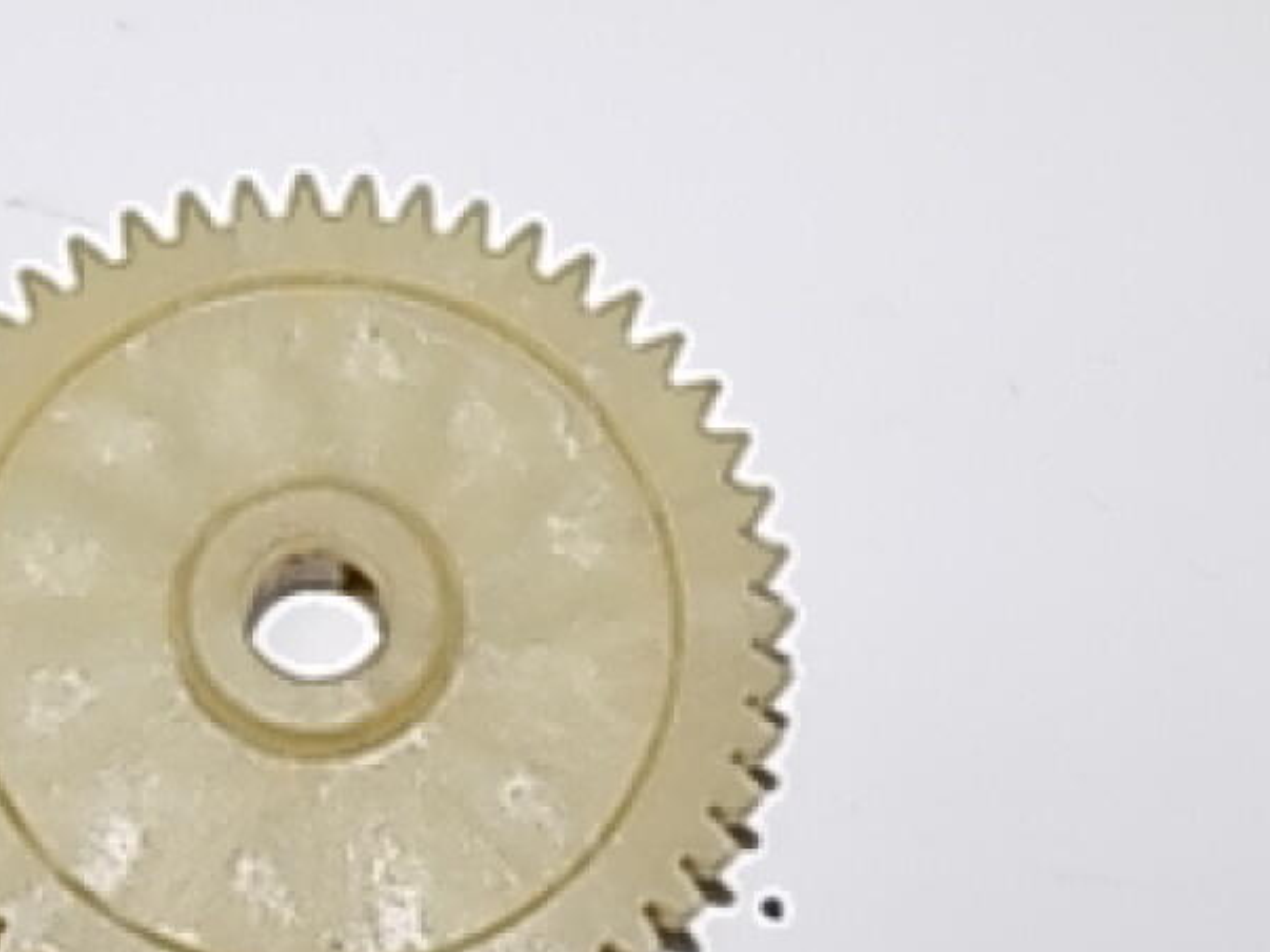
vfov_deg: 23.9
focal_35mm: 61
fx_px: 2238
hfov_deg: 31.1
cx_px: 295
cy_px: 638
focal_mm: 4
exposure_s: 1/30
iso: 180
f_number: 3.1
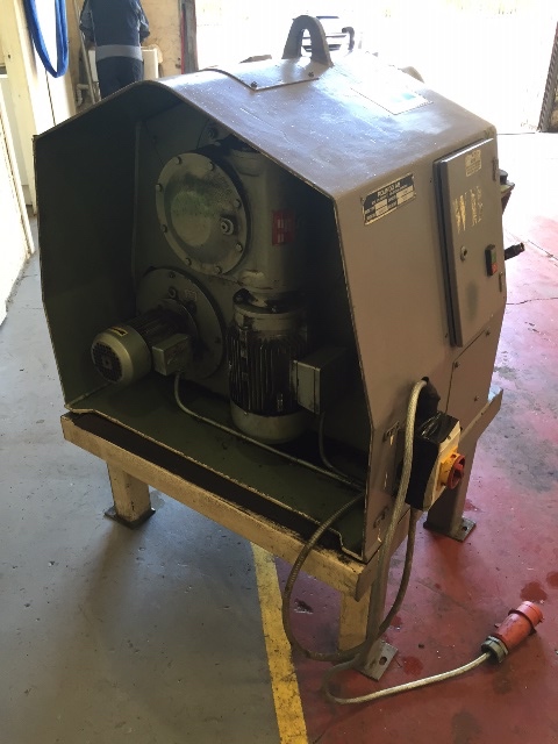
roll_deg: +0.8
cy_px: 372
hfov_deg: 48.2
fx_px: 623
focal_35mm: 29
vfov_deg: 61.7
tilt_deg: -29.8
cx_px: 279
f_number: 2.2
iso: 80
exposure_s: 1/33
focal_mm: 4.15
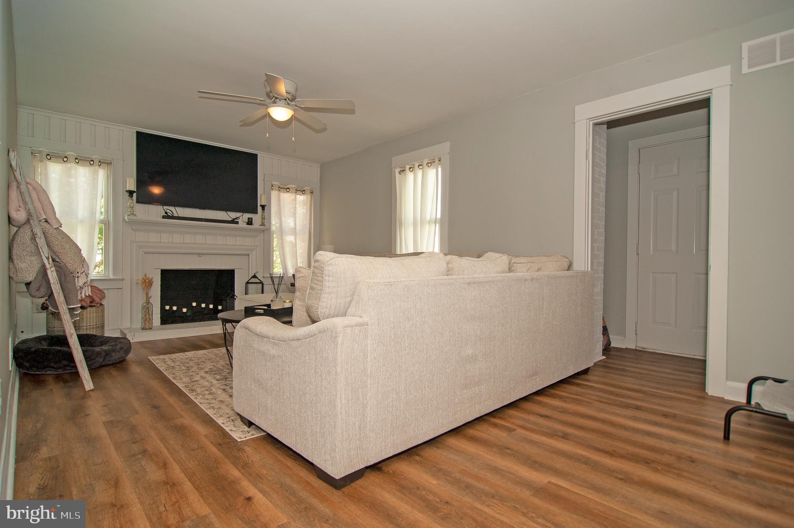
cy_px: 264
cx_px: 397
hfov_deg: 90.0
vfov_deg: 67.3
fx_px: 397
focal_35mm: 18
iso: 800
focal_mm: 18
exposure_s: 1/250
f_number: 7.1
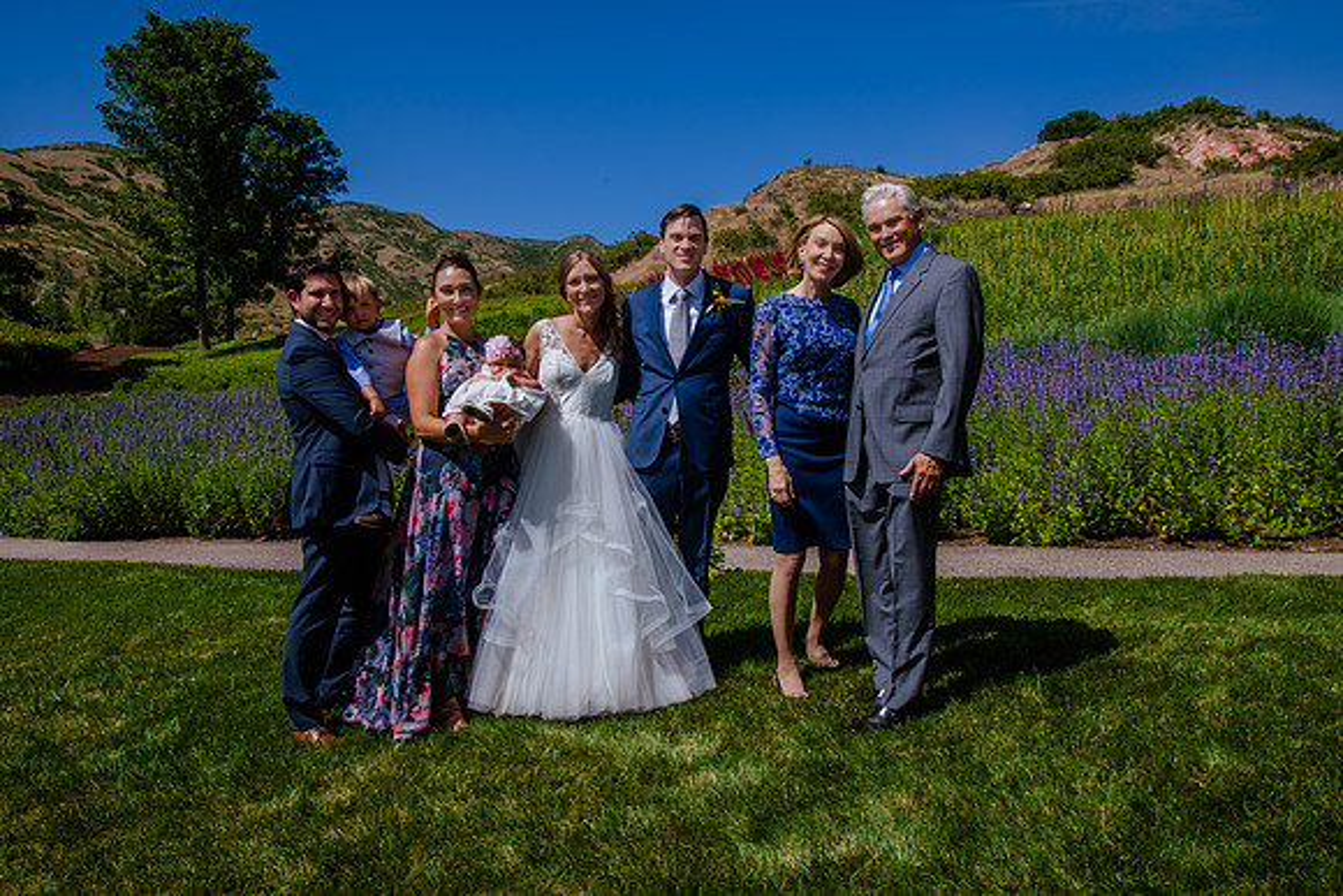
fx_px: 1193
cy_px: 449
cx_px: 682
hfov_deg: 58.7
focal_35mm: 32
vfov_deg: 41.2
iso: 200
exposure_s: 1/250
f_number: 13
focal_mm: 30
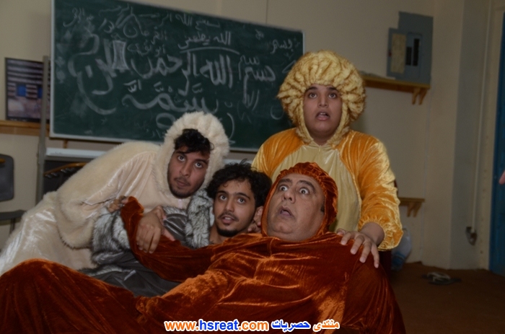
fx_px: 735
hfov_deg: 37.9
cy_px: 167
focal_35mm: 52
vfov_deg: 25.6
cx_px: 252
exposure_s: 1/60
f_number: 5
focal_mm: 35
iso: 200
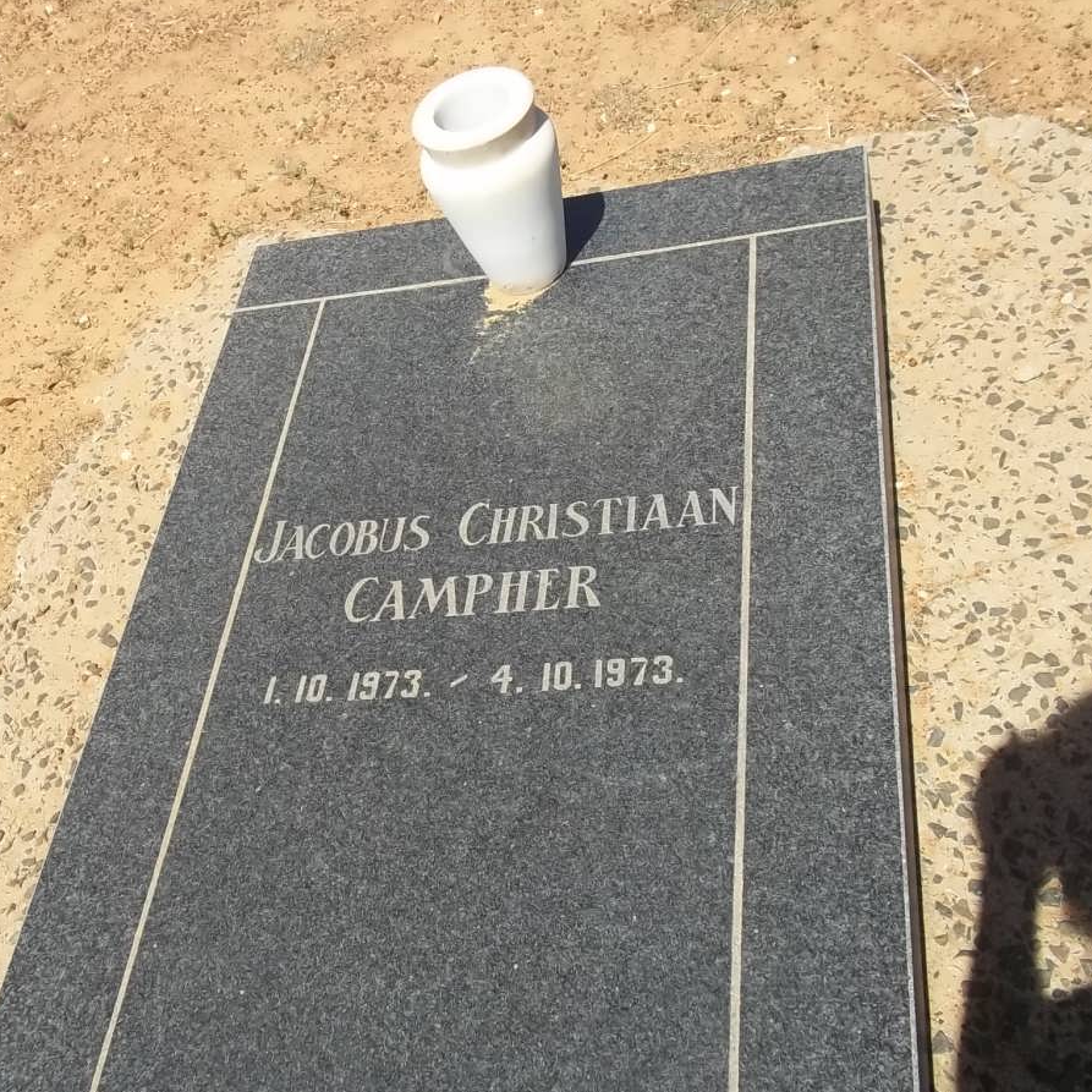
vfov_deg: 43.9
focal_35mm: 38
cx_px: 434
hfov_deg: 43.6
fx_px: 1356
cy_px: 545
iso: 80
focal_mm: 5.7
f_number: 5.5
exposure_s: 1/400
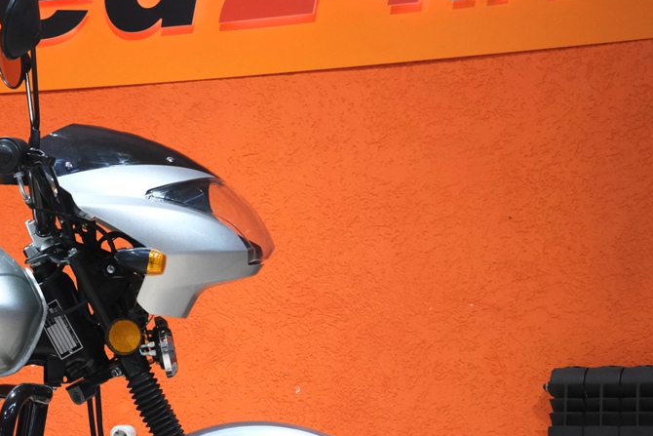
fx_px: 2123
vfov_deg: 11.7
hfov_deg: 16.9
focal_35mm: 117
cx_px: -94
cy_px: 335
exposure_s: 1/100
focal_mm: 32.5
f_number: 4
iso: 1600
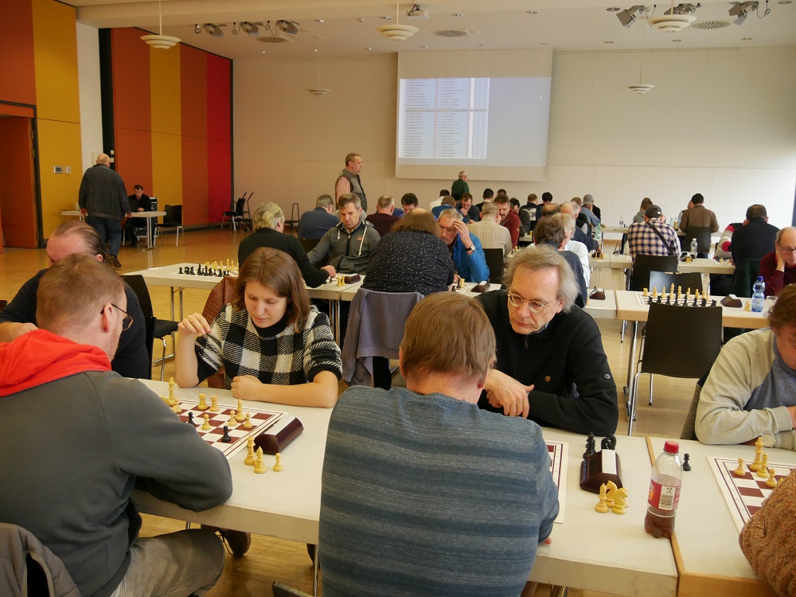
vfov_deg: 46.8
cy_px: 298
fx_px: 690
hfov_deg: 60.0
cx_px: 398
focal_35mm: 30
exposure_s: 1/160
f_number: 3.6
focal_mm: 15
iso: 1250
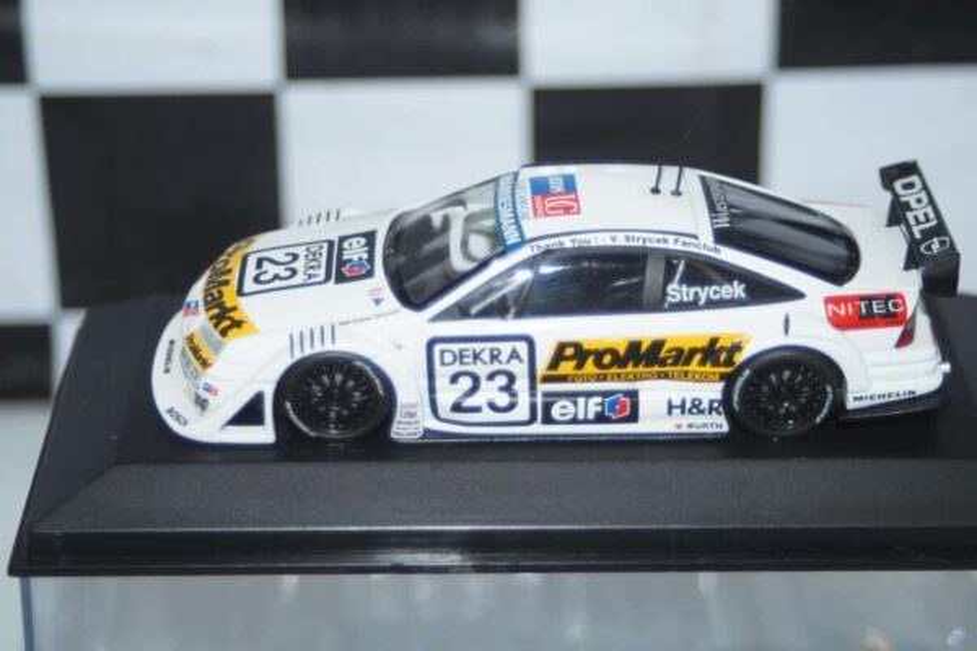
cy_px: 326
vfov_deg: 15.2
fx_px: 2442
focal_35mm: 90
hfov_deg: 22.6
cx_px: 488
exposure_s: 1/100
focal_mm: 60
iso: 250
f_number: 5.6
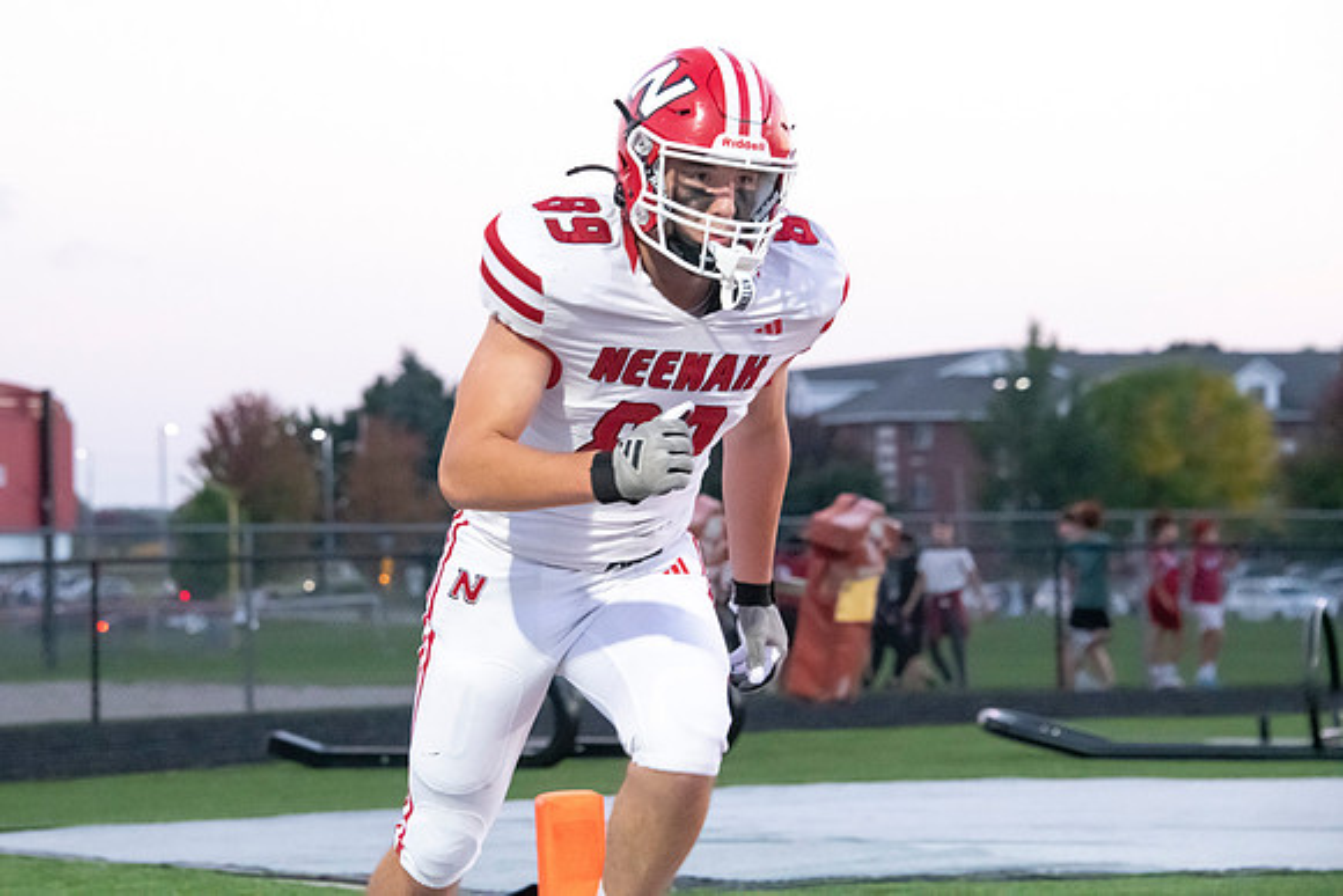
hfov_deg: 13.3
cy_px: 385
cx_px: 577
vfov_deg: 8.9
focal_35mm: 154
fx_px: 5743
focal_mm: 135
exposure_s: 1/400
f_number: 7.1
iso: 10000
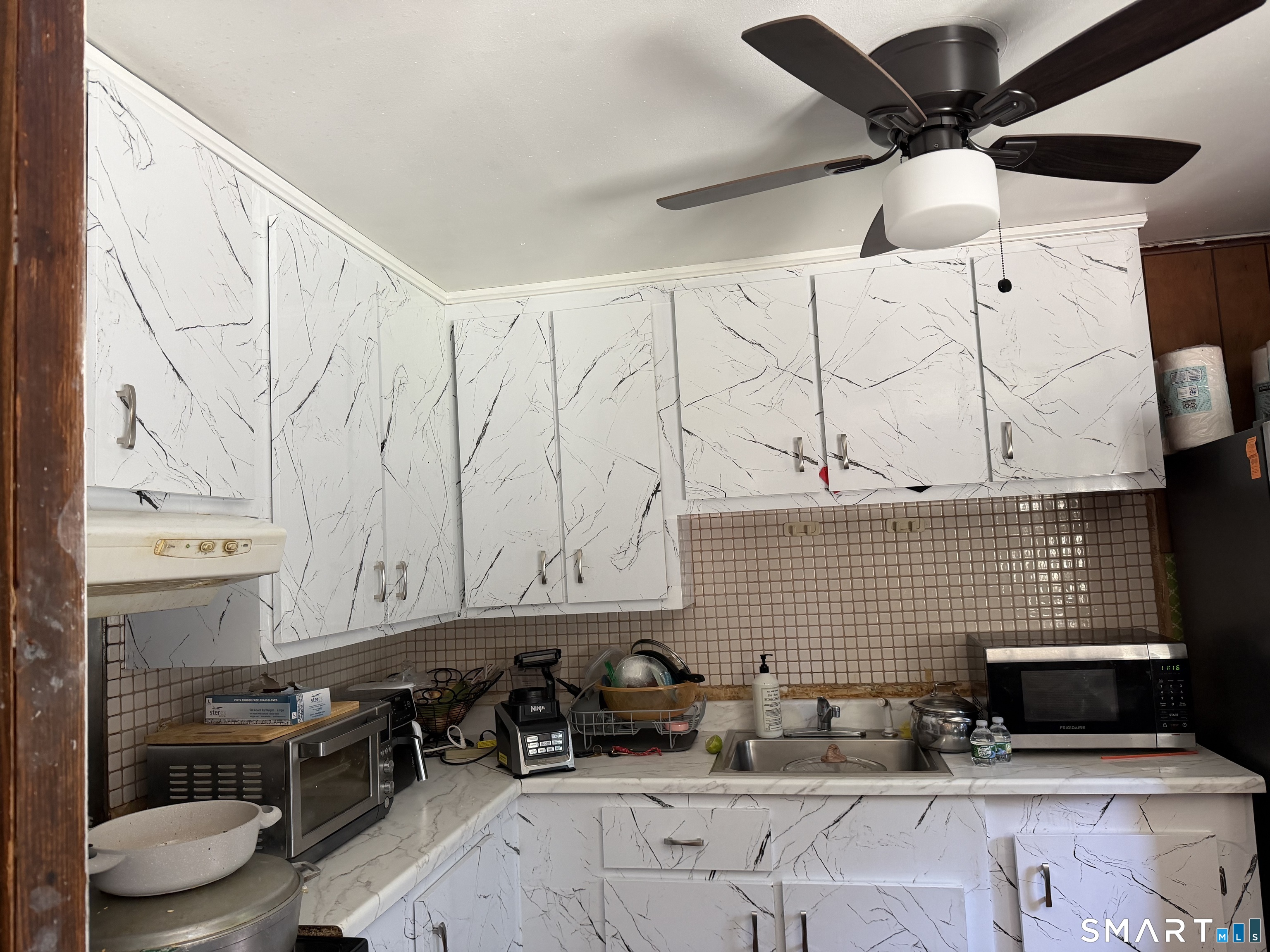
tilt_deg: +4.9
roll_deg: +3.2
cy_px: 476
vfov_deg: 56.8
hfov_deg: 71.6
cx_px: 635
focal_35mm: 24
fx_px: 881
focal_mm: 6.76
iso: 200
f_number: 1.78
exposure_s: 1/68
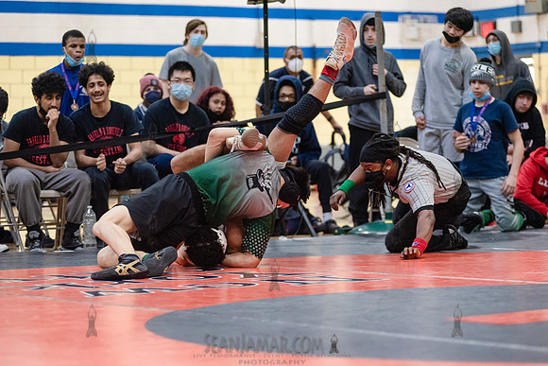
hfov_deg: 17.1
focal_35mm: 120
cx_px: 274
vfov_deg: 11.4
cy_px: 183
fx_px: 1827
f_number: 3.5
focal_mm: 120
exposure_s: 1/400
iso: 4000
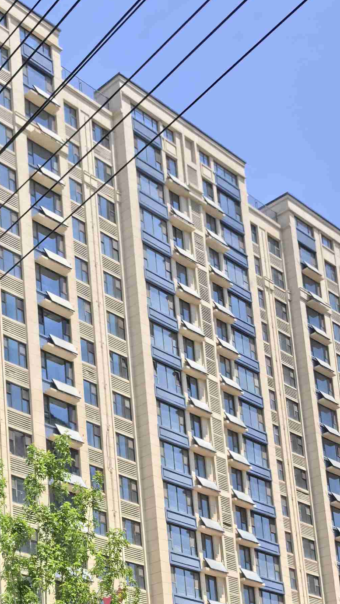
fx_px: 1073
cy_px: 630
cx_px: 7
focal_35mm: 67
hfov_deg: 17.6
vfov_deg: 29.0
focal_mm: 5.75
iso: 50
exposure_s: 1/1667
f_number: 2
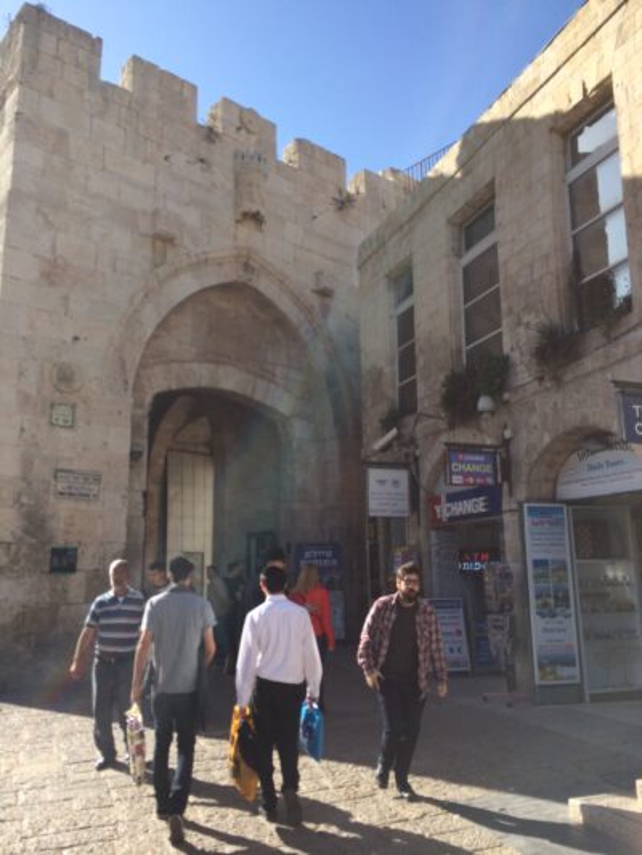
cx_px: 321
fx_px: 742
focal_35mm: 30
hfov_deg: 46.8
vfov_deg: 60.0
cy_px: 428
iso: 32
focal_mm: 4.12
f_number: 2.2
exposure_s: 1/1414
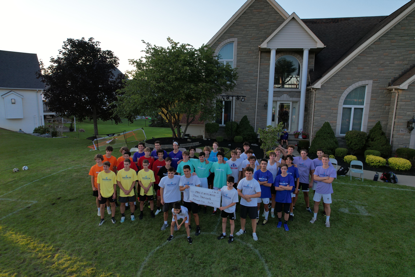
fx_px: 254
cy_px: 138
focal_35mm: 22
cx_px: 208
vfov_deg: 57.2
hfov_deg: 78.6
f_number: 2.8
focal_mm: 8.38
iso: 100
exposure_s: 1/400
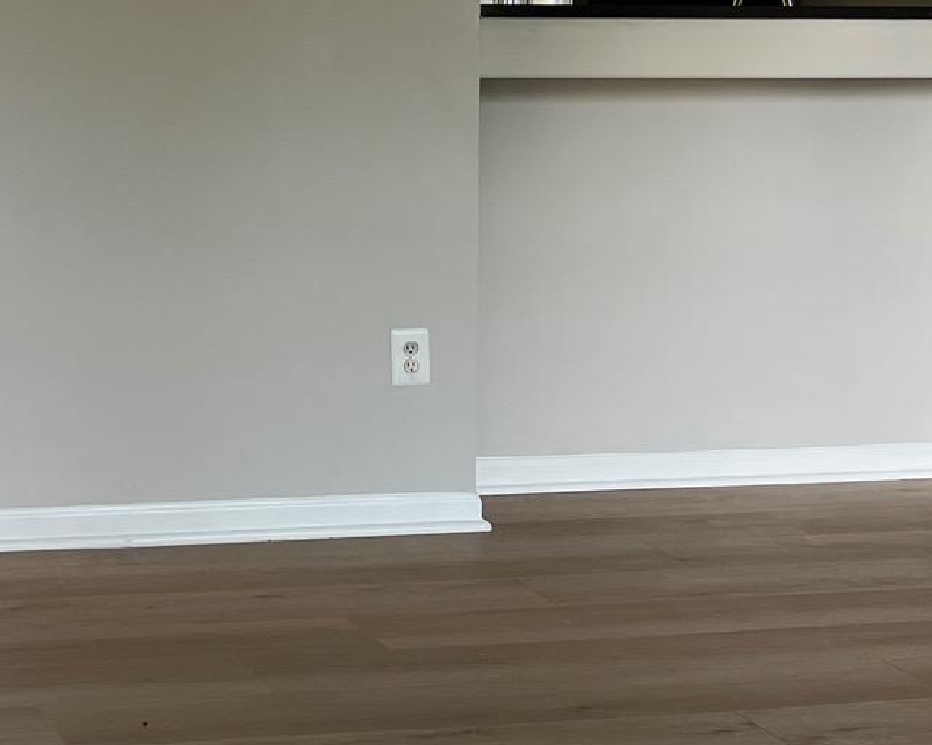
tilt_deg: -1.7
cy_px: 106
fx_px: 2233
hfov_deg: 23.1
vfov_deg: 18.7
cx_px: 151
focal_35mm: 81
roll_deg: -0.3
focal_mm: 5.7
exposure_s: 1/121
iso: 100
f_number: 1.5
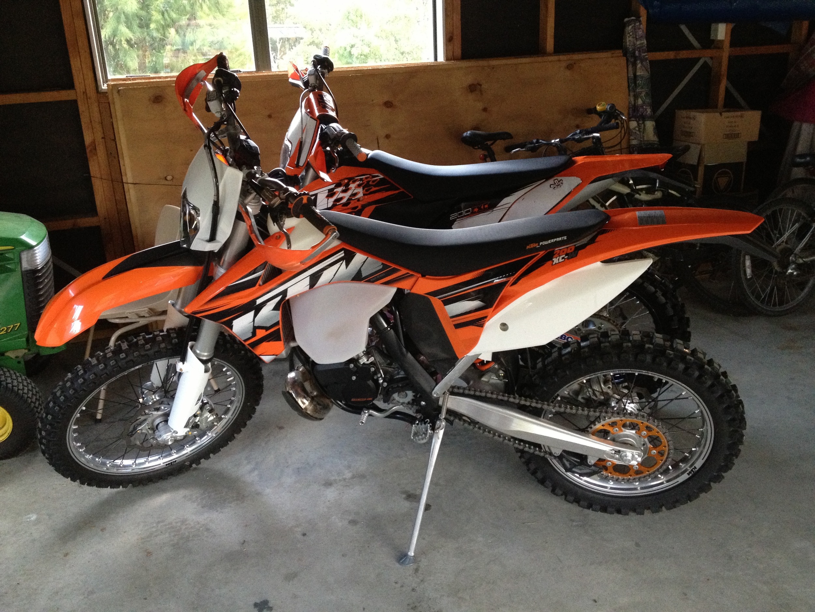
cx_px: 408
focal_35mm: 35
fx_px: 824
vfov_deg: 40.7
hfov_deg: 52.6
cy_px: 306
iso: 320
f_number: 2.4
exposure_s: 1/20
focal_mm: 4.28
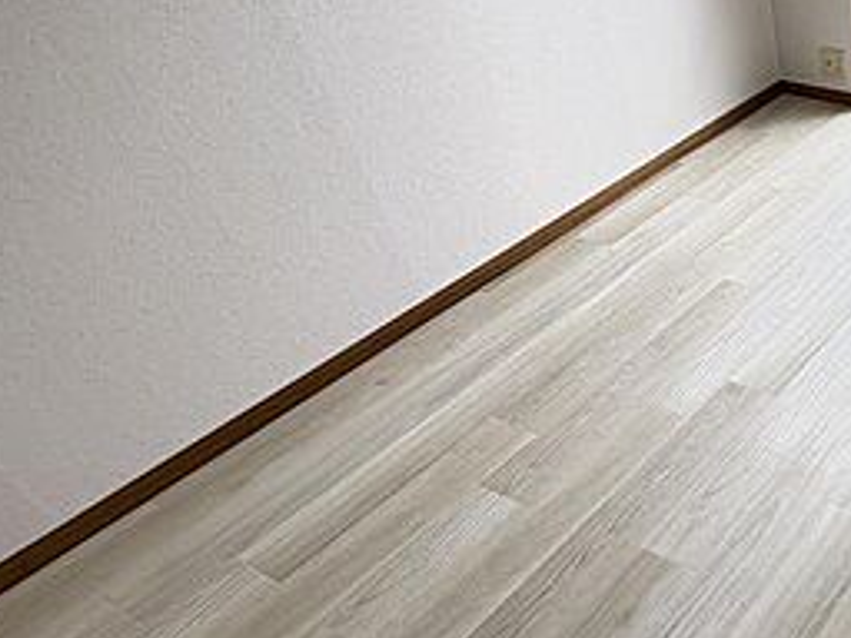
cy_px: 332
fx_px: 860
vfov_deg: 40.7
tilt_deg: -37.1
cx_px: 934
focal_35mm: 35
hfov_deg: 41.8
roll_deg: +2.6
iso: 100
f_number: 2.2
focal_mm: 2.22
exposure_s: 1/120
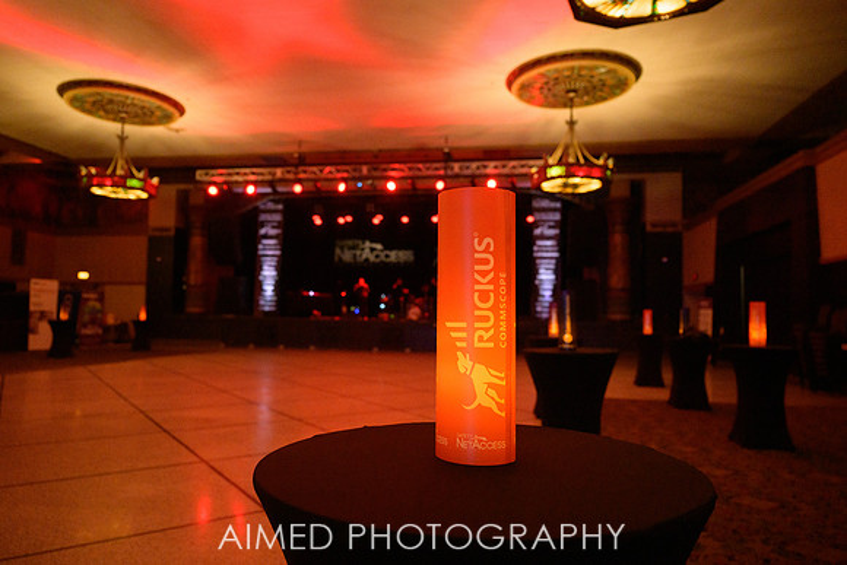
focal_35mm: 25
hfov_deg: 72.1
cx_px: 424
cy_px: 282
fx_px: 581
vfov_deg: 51.8
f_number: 2.8
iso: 3200
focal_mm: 24
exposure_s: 1/200
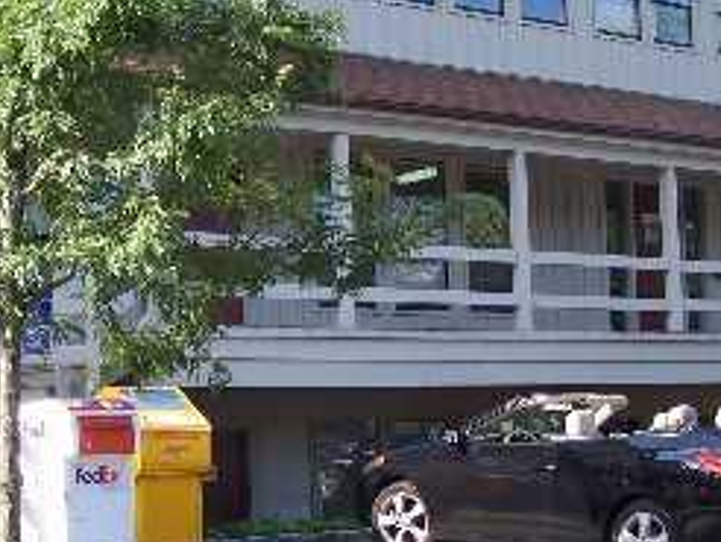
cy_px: 334
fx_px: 1543
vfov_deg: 19.9
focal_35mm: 74
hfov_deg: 26.2
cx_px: 278
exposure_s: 1/250
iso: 80
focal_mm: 6.3
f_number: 2.8
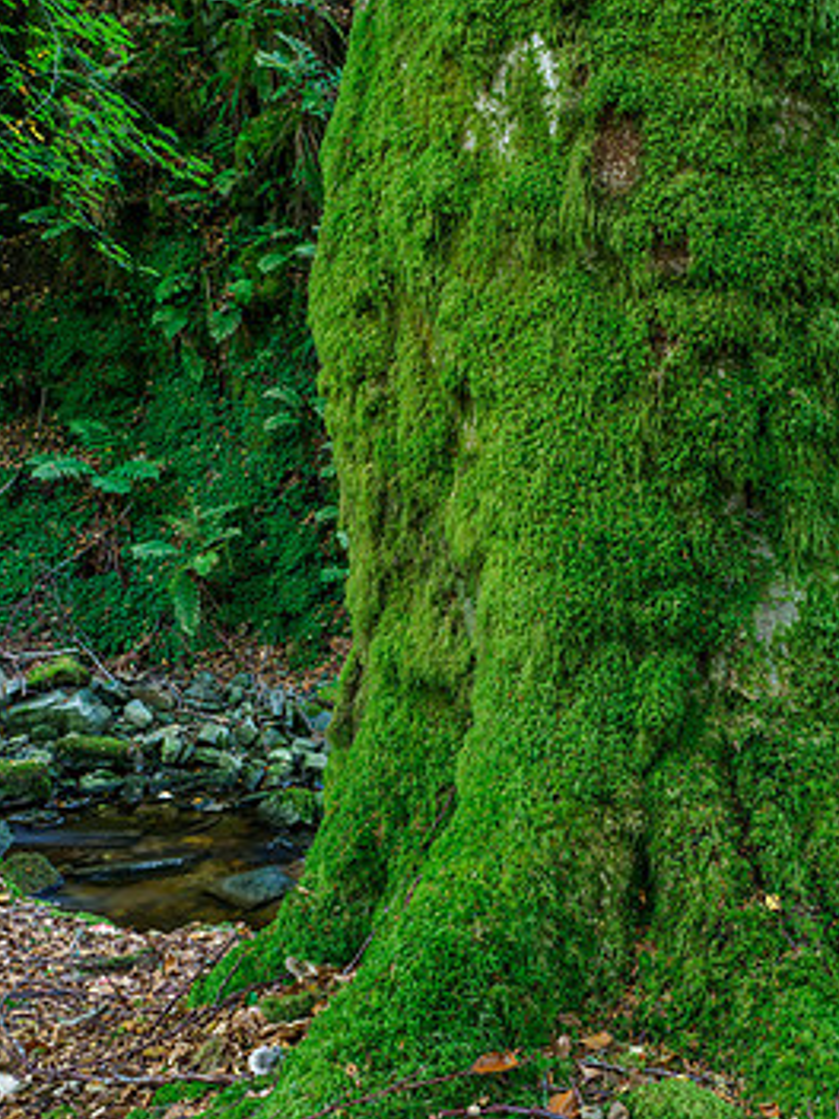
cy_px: 683
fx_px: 1487
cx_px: 494
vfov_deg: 41.0
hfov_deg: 31.4
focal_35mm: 46
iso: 200
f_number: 7.1
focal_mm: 18
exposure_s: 2
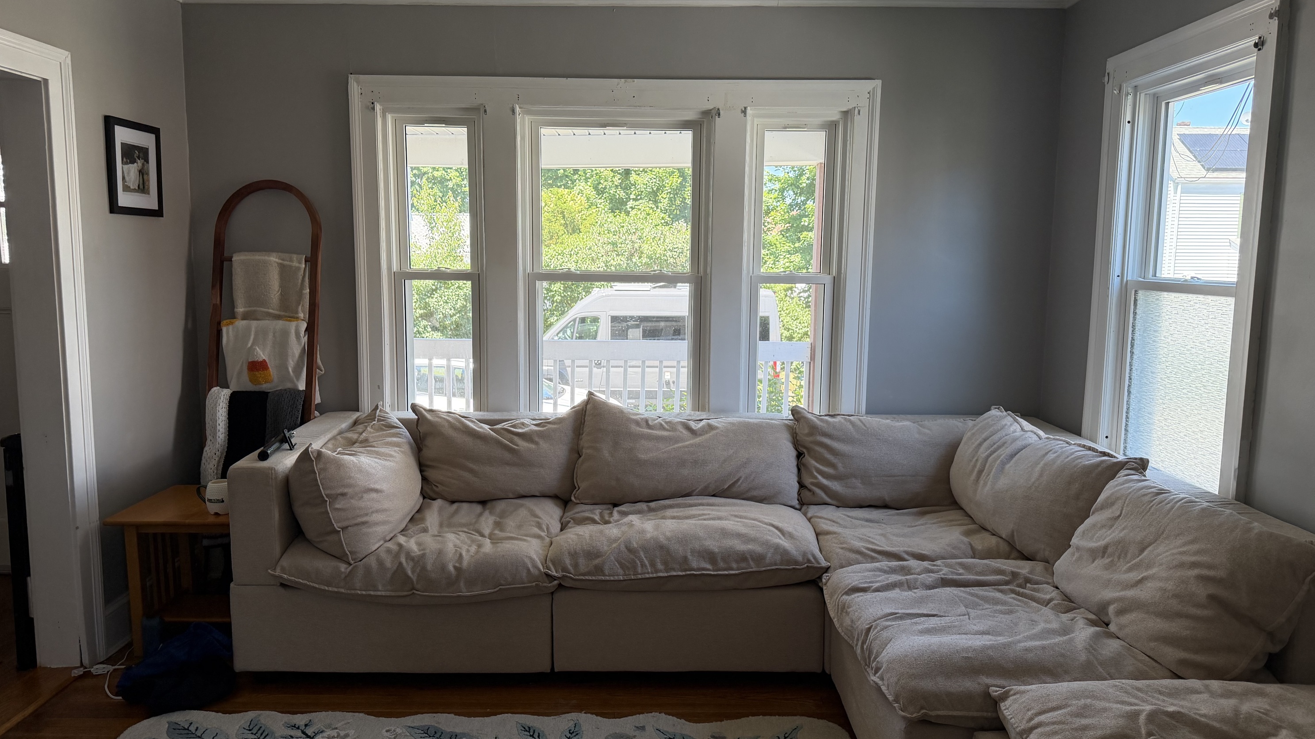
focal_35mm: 27
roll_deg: +0.1
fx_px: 941
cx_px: 651
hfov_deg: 69.9
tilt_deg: -7.7
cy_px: 373
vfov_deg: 42.9
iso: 200
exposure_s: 1/229
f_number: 1.78
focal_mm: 6.76
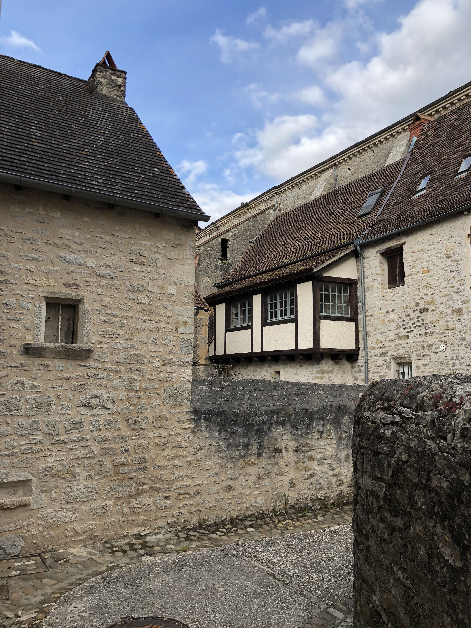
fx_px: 508
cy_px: 314
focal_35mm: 28
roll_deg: -0.4
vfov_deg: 63.4
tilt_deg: +7.9
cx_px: 236
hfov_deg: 49.7
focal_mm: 4
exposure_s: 1/649
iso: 20
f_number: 1.8
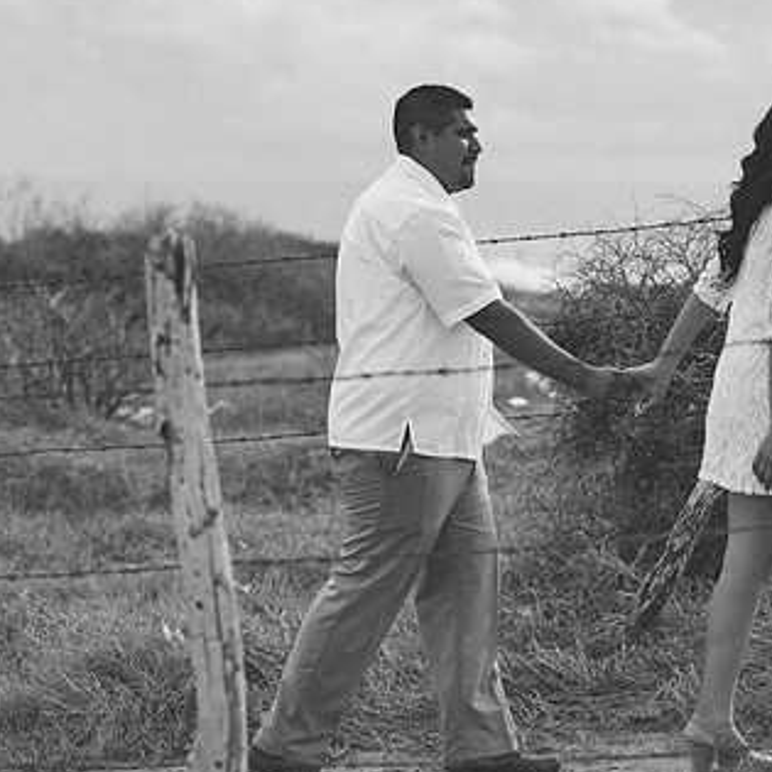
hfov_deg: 13.1
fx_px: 3356
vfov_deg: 13.1
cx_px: 483
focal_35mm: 133
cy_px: 420
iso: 250
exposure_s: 1/2000
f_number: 3.2
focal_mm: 85
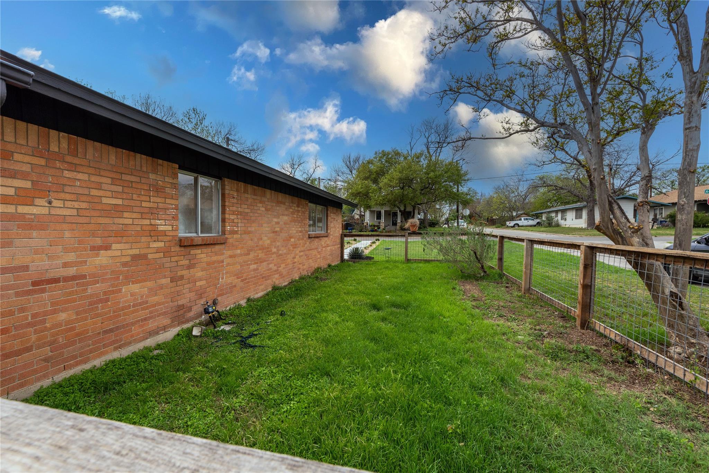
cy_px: 236
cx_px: 354
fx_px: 276
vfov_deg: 81.2
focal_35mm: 14
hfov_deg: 104.2
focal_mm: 14
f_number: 9
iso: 200
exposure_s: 1/320
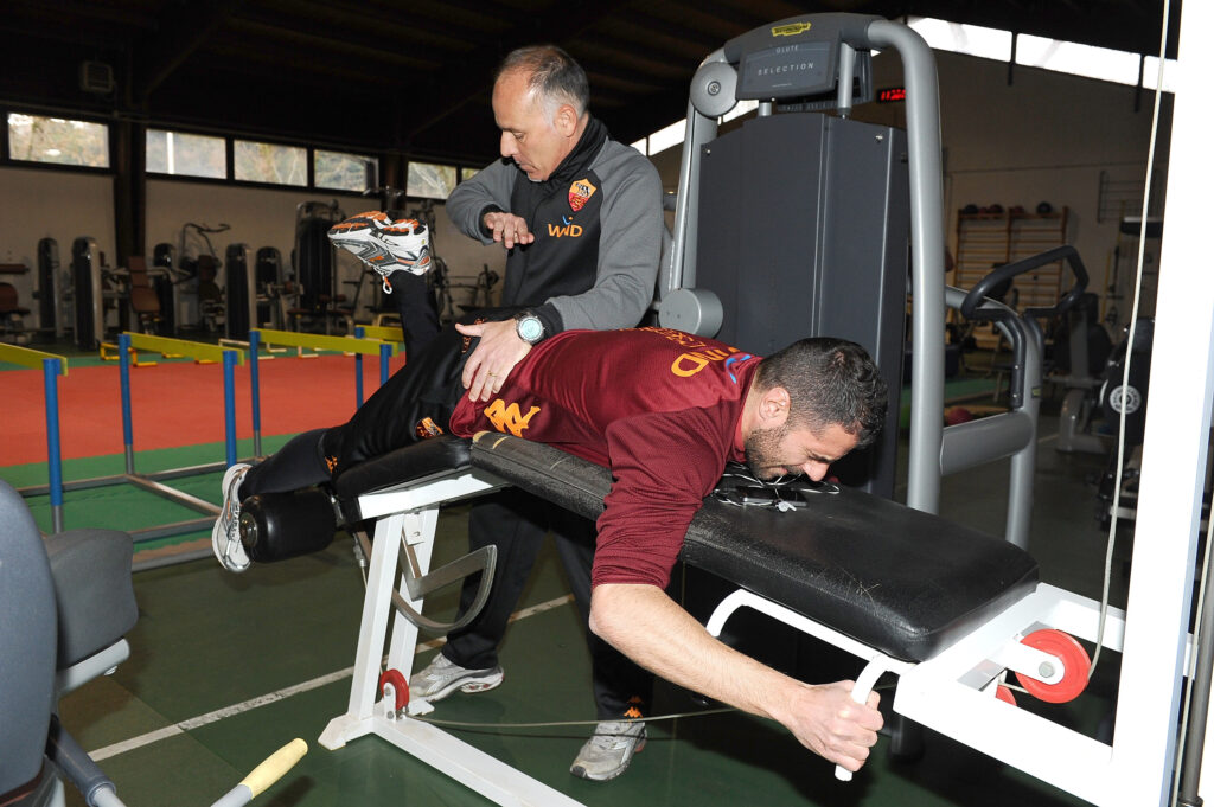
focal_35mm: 29
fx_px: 977
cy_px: 404
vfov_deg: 44.9
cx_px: 607
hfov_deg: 63.7
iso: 1600
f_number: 4.5
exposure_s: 1/160
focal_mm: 29
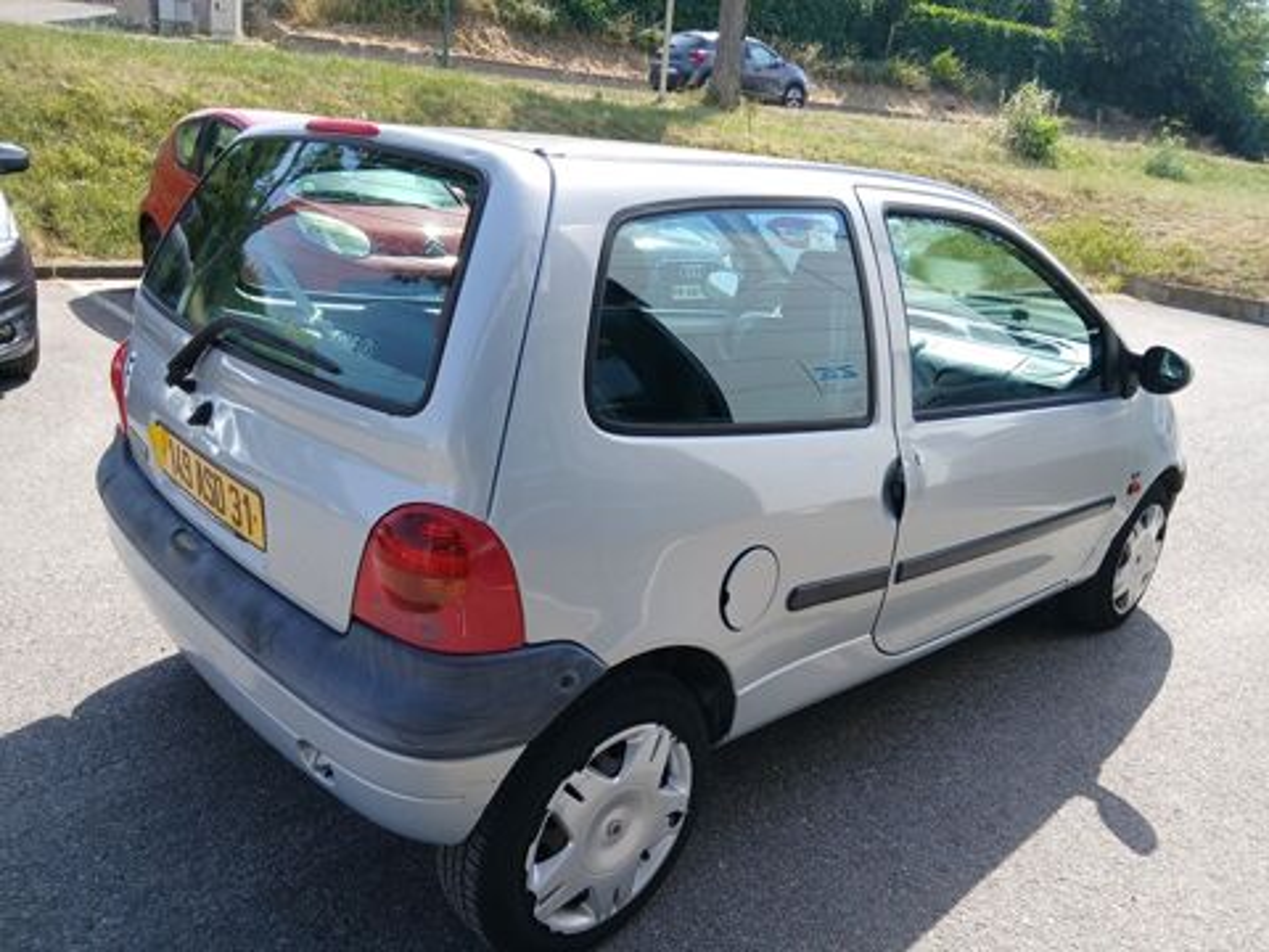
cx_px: 634
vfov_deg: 53.1
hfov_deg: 67.3
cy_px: 476
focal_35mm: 26
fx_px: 953
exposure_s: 1/185
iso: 20
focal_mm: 3.98
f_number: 1.8
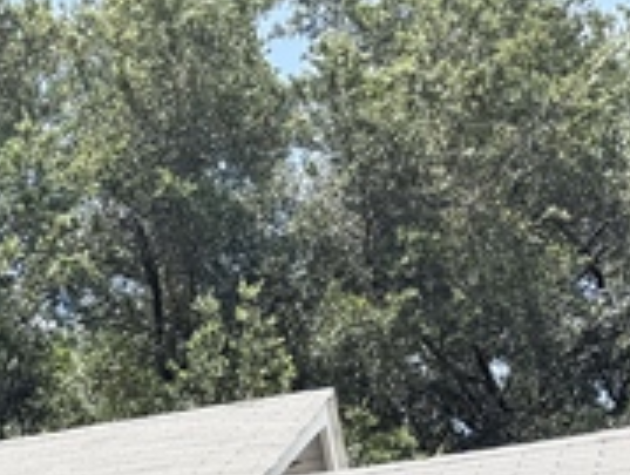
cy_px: 996
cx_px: -588
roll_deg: -2.2
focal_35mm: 107
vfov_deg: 12.1
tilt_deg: +2.5
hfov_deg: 15.2
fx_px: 1951
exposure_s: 1/649
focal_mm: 6.76
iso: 80
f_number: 1.78
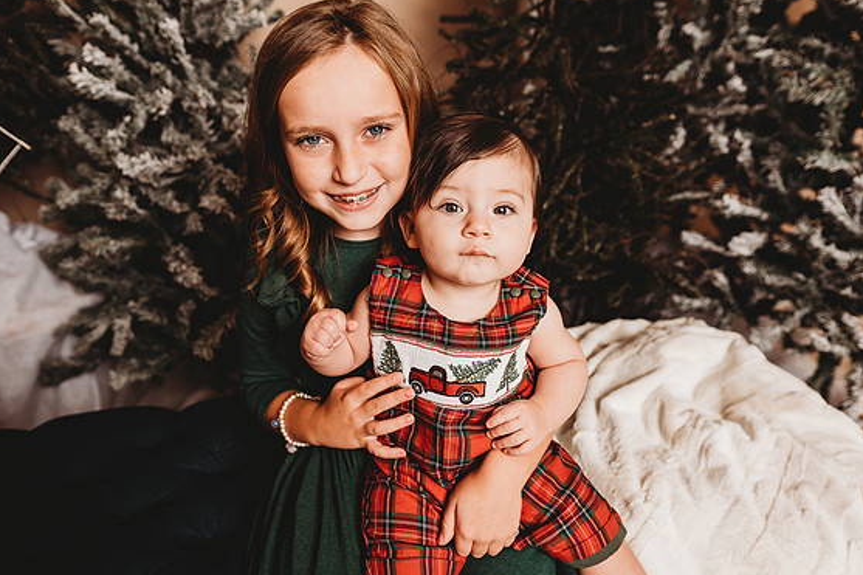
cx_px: 425
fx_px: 599
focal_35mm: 25
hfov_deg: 71.5
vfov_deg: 51.3
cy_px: 280
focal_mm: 24
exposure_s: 1/160
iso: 100
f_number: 3.2
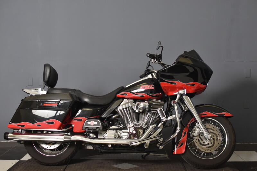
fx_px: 375
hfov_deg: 37.9
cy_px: 86
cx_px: 128
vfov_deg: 25.7
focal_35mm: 52
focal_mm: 35
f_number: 4.5
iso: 800
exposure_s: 1/160
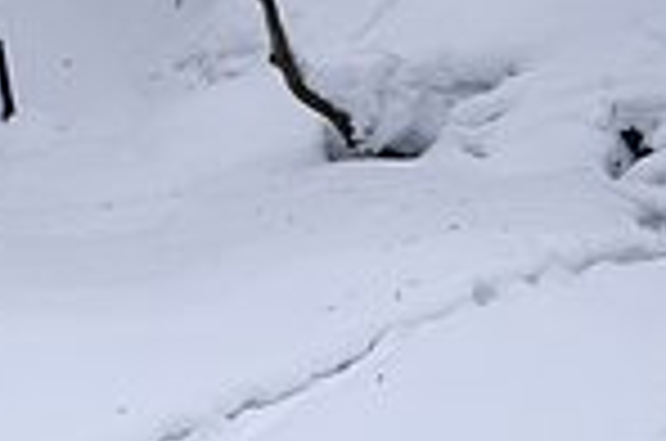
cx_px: 292
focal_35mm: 187
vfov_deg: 7.3
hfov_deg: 11.0
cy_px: 171
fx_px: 3452
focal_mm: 36
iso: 100
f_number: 10
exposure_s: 1/250
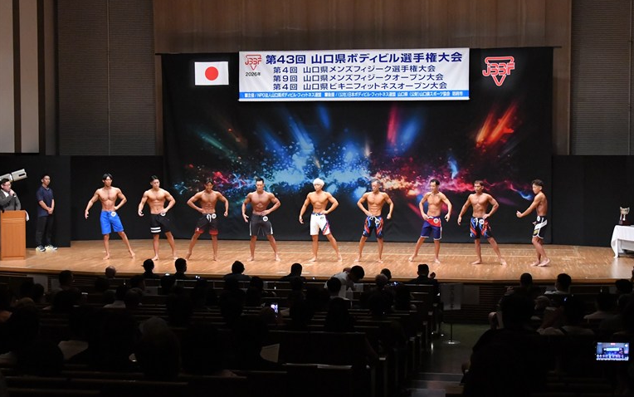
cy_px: 184
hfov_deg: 33.0
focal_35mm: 62
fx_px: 1072
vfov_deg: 21.0
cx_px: 317
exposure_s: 1/400
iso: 8000
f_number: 5.6
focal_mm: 40
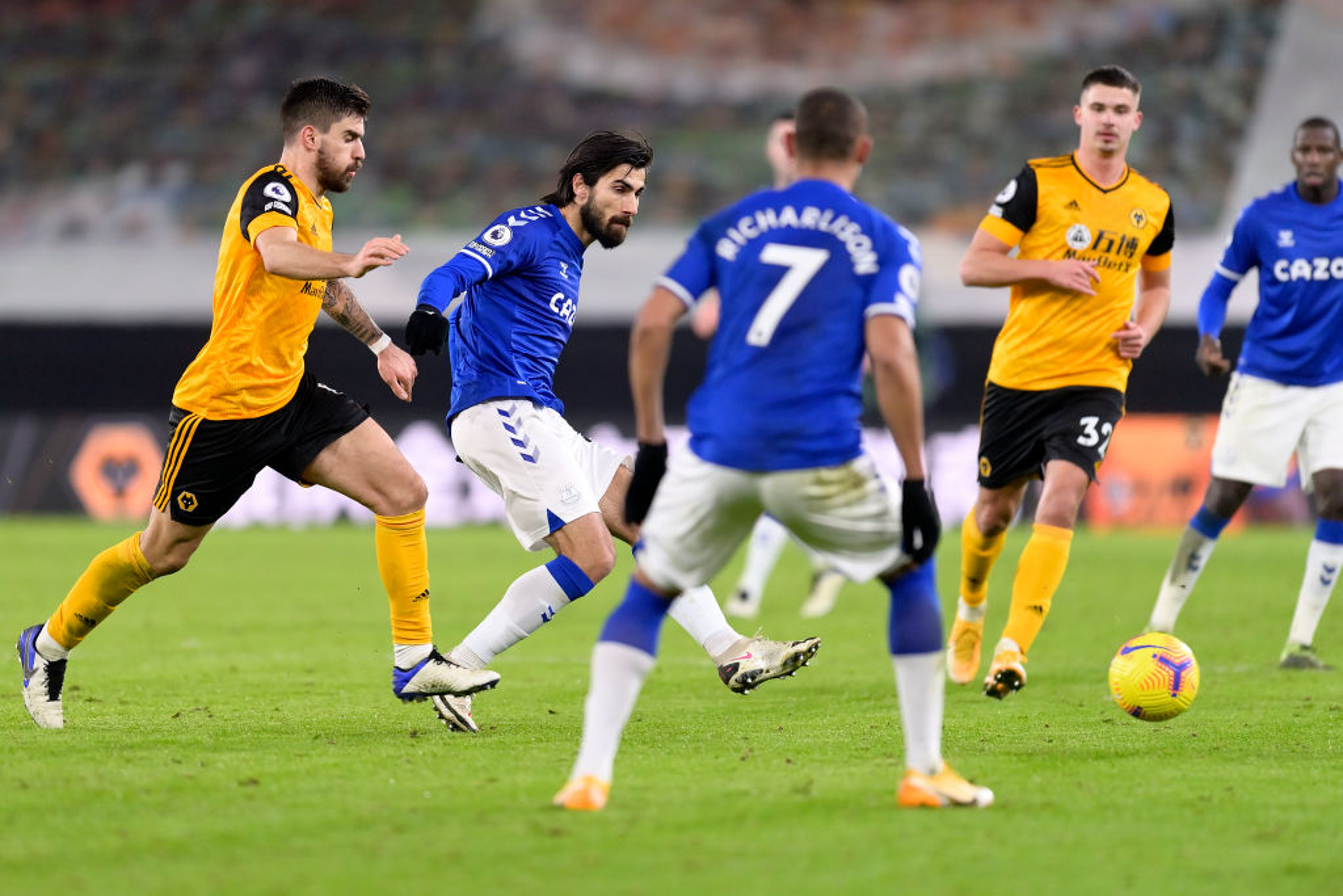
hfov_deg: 5.2
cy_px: 448
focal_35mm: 400
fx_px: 14923
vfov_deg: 3.4
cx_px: 672
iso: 2000
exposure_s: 1/1250
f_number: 2.8
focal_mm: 400
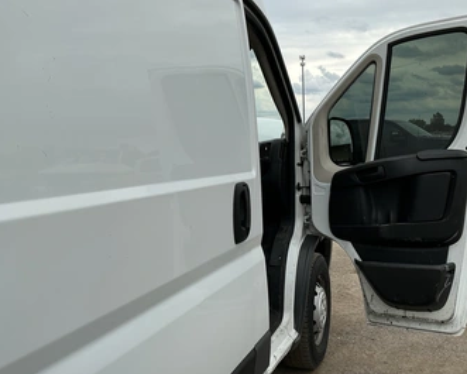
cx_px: 264
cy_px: 178
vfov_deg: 44.5
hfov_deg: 54.0
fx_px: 456
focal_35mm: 33
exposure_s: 1/1534
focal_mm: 3
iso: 25
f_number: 1.8
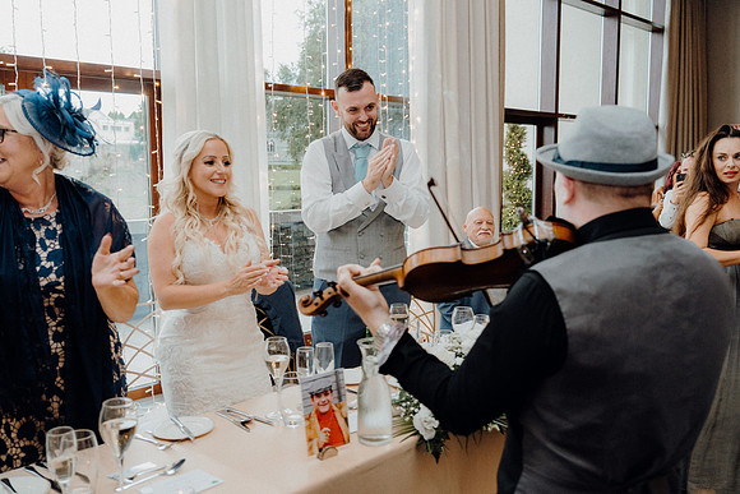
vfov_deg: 38.9
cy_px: 247
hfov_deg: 55.8
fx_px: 699
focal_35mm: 34
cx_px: 370
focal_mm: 34
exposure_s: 1/160
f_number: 3.5
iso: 2500
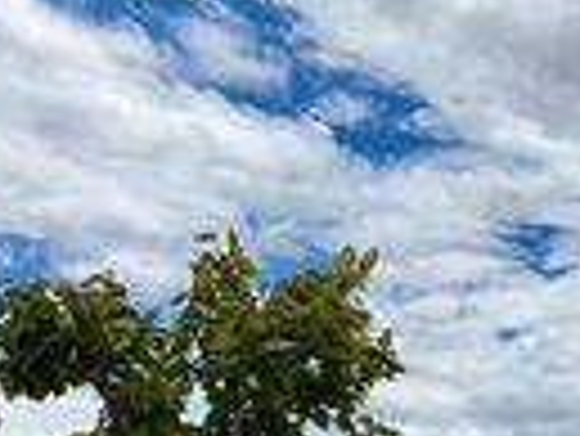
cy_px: 726
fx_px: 1694
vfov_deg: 13.5
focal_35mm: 101
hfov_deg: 16.7
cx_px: 989
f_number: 1.6
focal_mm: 5.96
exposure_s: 1/4329
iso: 50
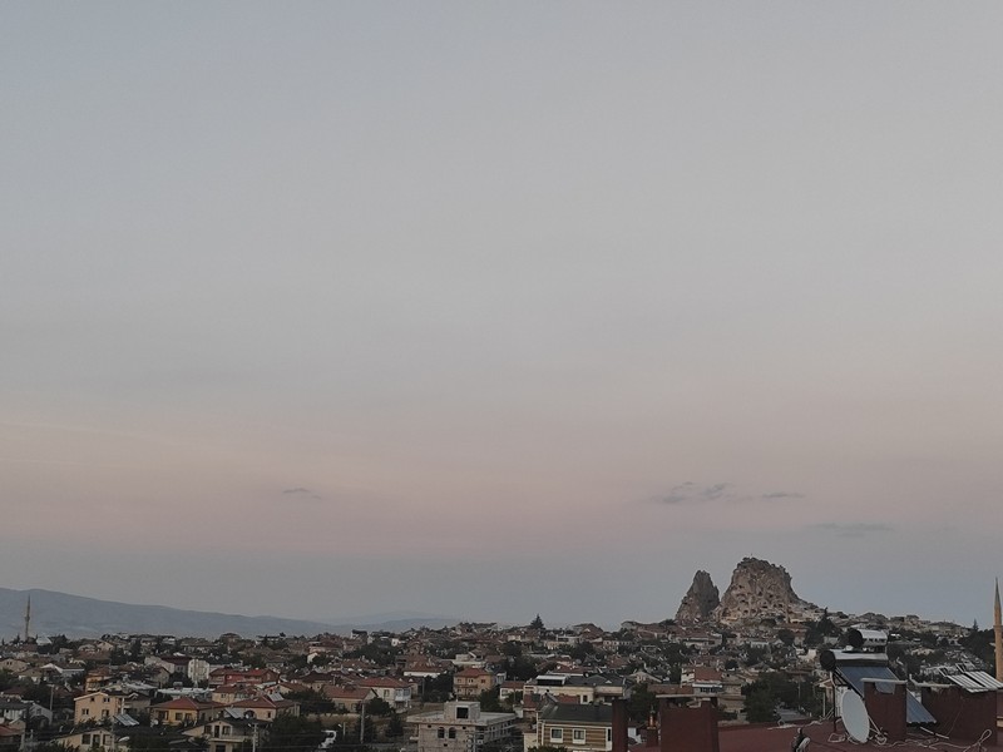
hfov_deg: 71.6
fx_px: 695
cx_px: 502
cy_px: 376
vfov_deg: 56.8
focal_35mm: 24
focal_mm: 5.89
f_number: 1.89
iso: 208
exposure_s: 1/100
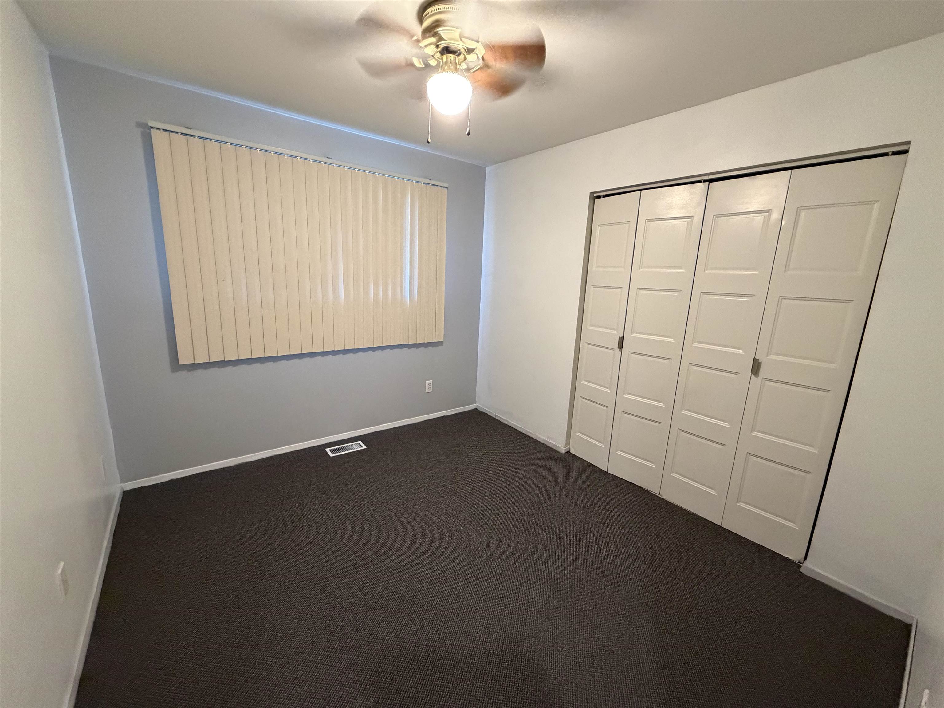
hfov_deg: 102.1
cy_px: 354
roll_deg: -2.2
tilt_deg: -11.9
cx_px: 472
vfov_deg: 85.7
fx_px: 382
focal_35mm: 14
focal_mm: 2.22
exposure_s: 1/60
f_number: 2.2
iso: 640
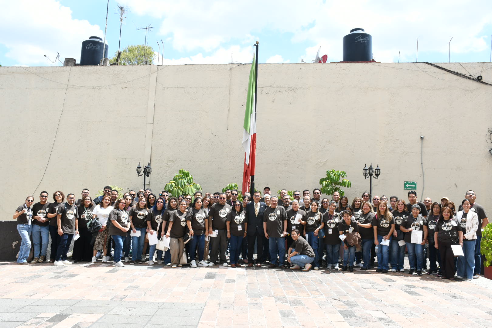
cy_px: 164
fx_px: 451
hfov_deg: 57.2
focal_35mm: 33
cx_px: 246
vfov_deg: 40.0
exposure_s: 1/125
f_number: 10
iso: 160
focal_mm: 22
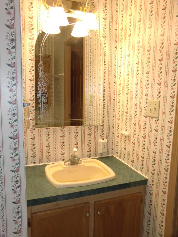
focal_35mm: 29
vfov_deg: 61.7
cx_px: 89
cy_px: 118
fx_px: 199
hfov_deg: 48.2
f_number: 3.5
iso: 320
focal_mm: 5.2
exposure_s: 1/60
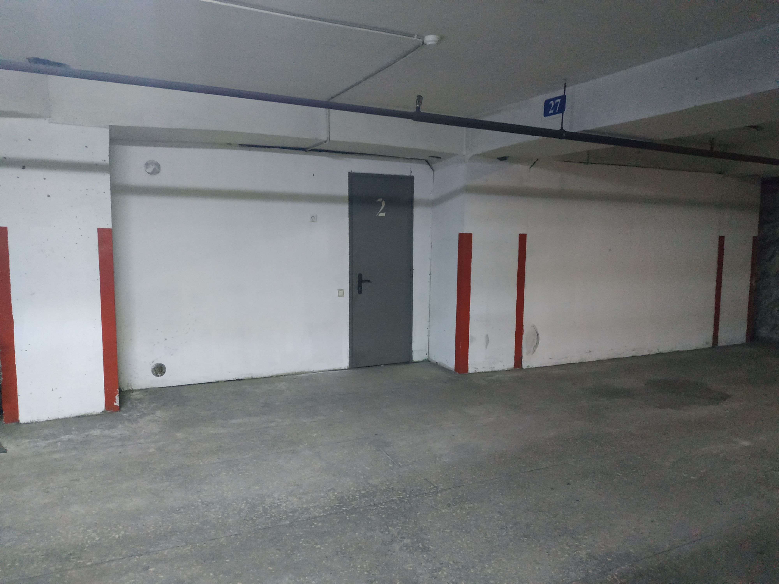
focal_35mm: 24
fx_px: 540
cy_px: 292
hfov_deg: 71.6
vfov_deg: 56.8
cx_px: 390
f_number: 1.9
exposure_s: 1/20
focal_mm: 3.94
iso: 1600
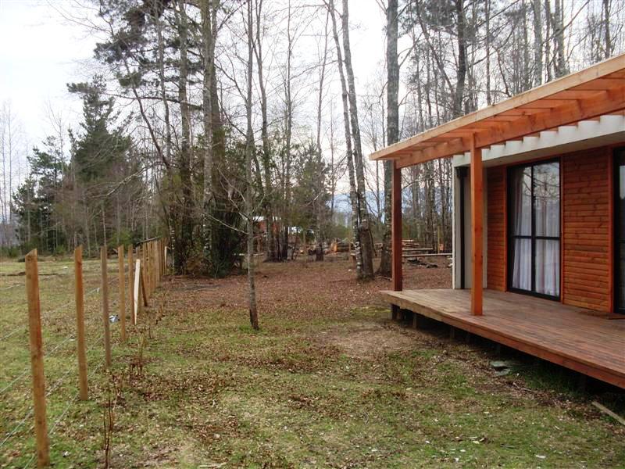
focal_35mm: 38
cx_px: 312
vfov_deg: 37.7
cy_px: 234
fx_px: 686
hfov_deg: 49.0
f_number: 2.8
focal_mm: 6.3
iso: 80
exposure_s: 1/350
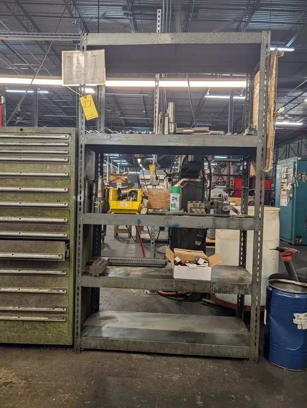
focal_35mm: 24
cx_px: 154
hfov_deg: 57.0
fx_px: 283
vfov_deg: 71.5
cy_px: 204
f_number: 1.68
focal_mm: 6.9
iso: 139
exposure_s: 1/120
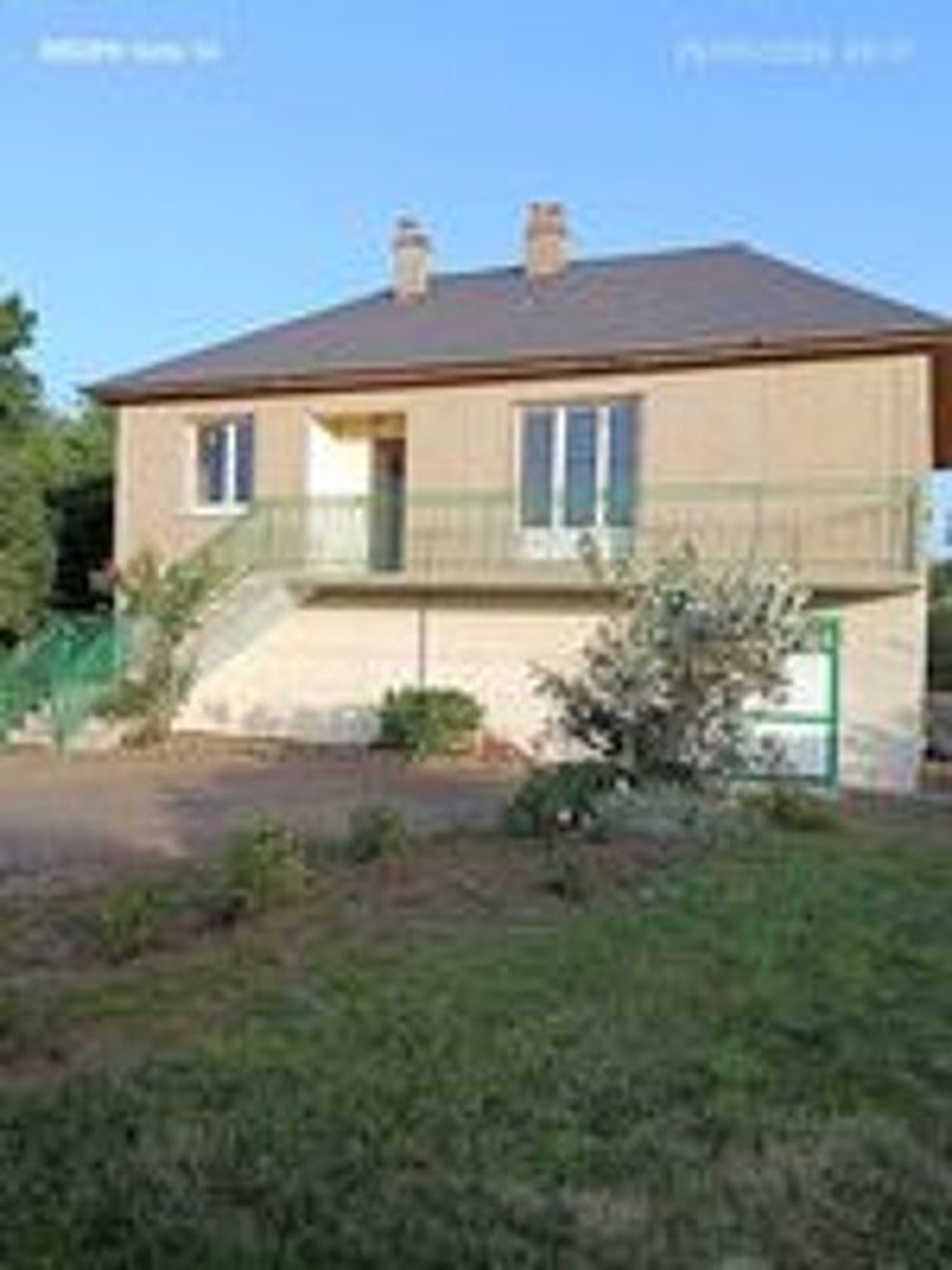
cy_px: 635
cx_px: 476
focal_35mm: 31
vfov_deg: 58.4
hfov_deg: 45.4
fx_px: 1137
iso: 50
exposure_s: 1/214
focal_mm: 5.24
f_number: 1.7
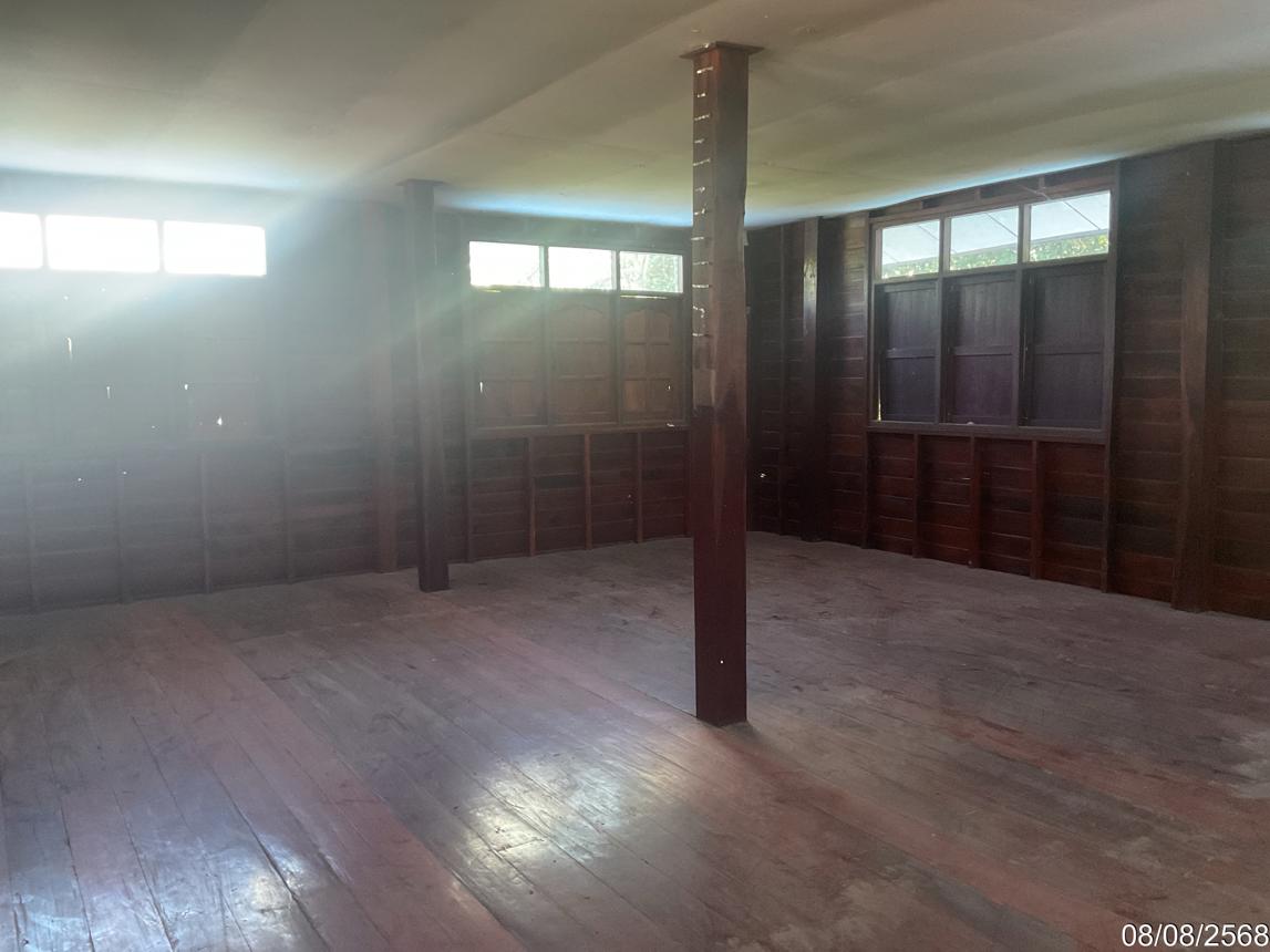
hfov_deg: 61.7
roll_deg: +0.4
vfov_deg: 48.2
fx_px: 1064
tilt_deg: -5.2
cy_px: 476
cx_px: 635
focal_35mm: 29
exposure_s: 1/40
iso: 250
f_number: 1.8
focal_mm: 3
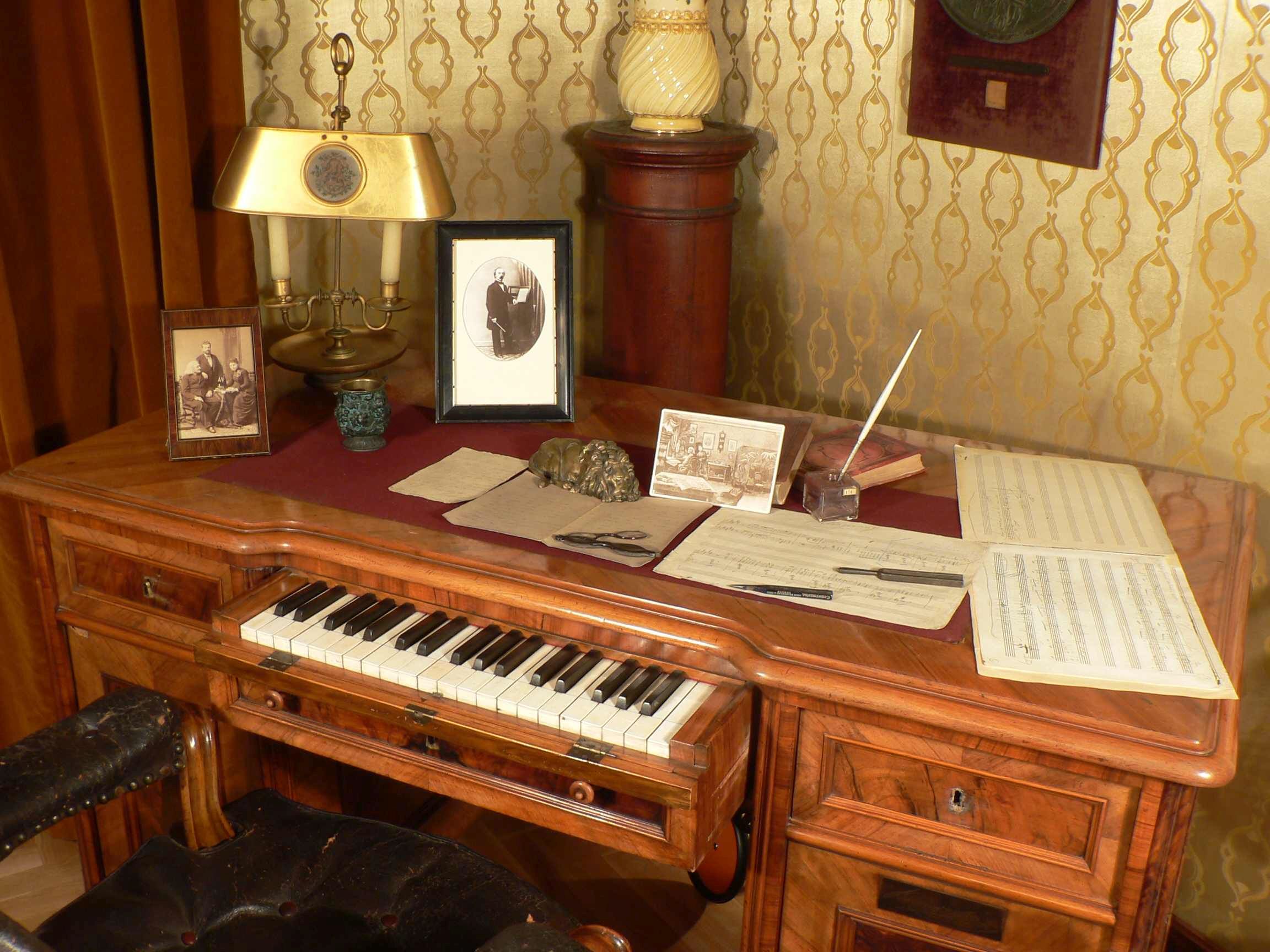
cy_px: 476
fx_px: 1284
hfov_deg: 52.6
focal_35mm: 35
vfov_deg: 40.7
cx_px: 635
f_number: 5.6
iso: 64
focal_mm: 6
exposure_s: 1/4
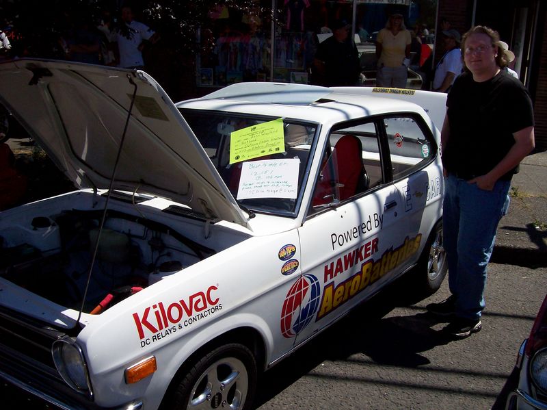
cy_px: 205
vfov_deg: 39.6
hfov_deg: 51.4
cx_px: 274
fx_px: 569
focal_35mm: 36
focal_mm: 6
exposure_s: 1/1381
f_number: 4.8
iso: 80
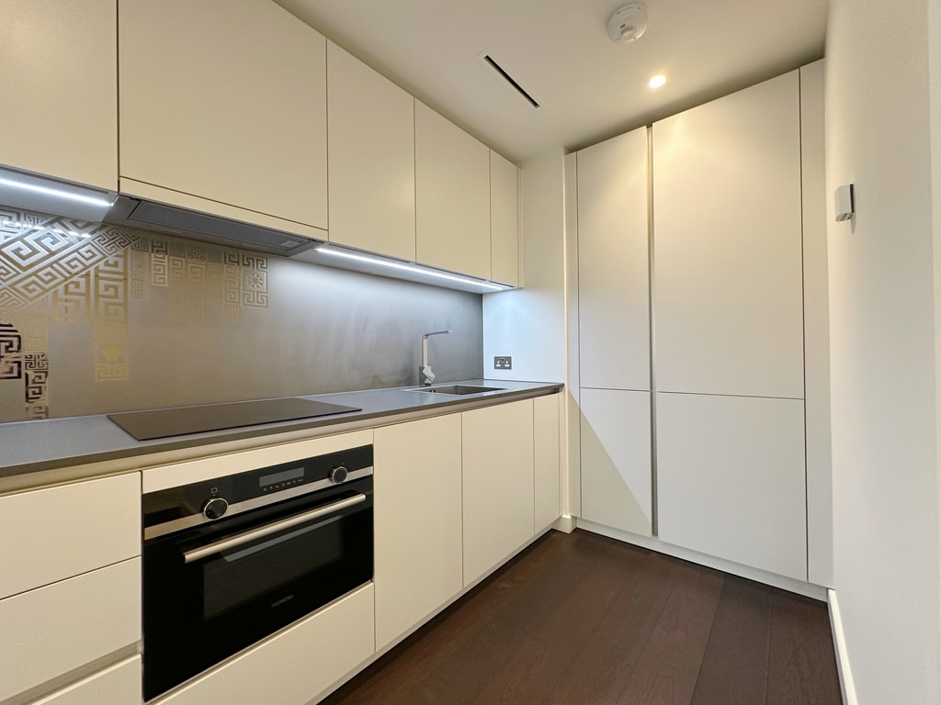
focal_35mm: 14
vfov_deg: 85.7
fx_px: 381
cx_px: 470
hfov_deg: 102.1
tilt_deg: +1.2
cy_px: 352
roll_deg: +0.7
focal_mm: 2.22
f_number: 2.2
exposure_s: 1/50
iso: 160
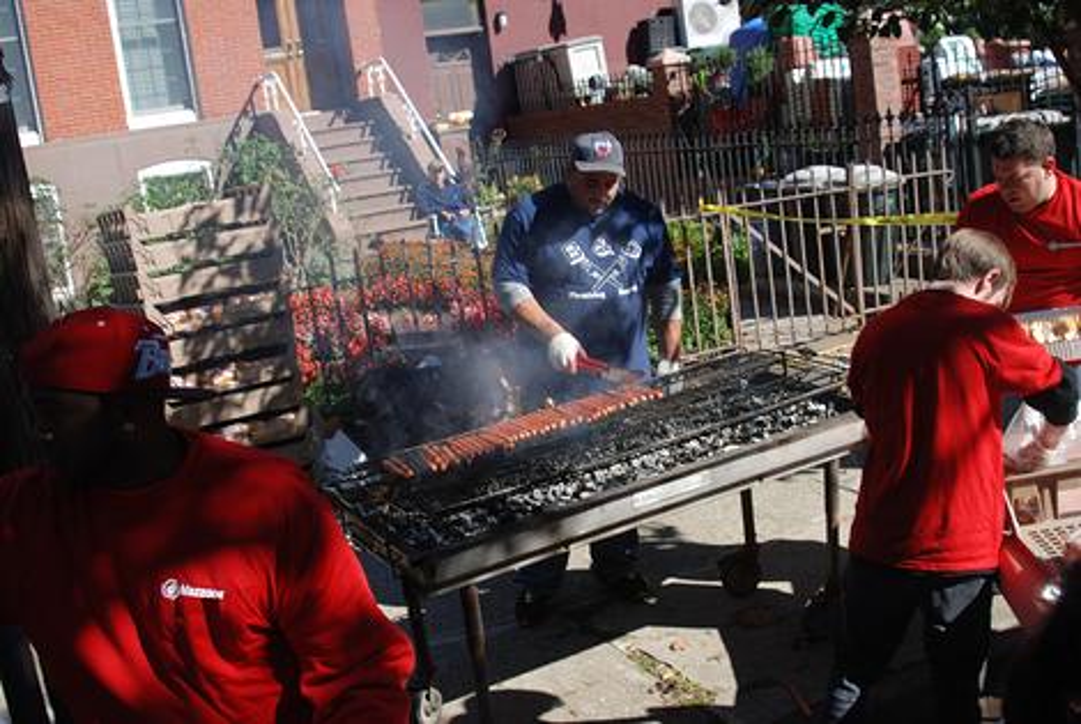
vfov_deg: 32.0
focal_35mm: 42
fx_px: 1263
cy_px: 362
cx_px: 540
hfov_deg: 46.3
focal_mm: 28
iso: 100
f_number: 5.6
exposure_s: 1/125
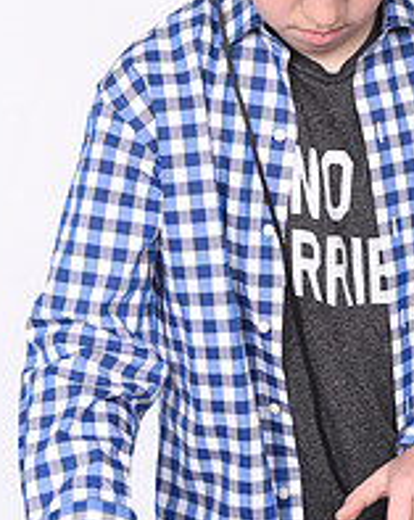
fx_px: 2211
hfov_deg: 10.7
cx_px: 302
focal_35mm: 144
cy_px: 211
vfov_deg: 13.4
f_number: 8
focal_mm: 52
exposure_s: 1/200
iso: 200
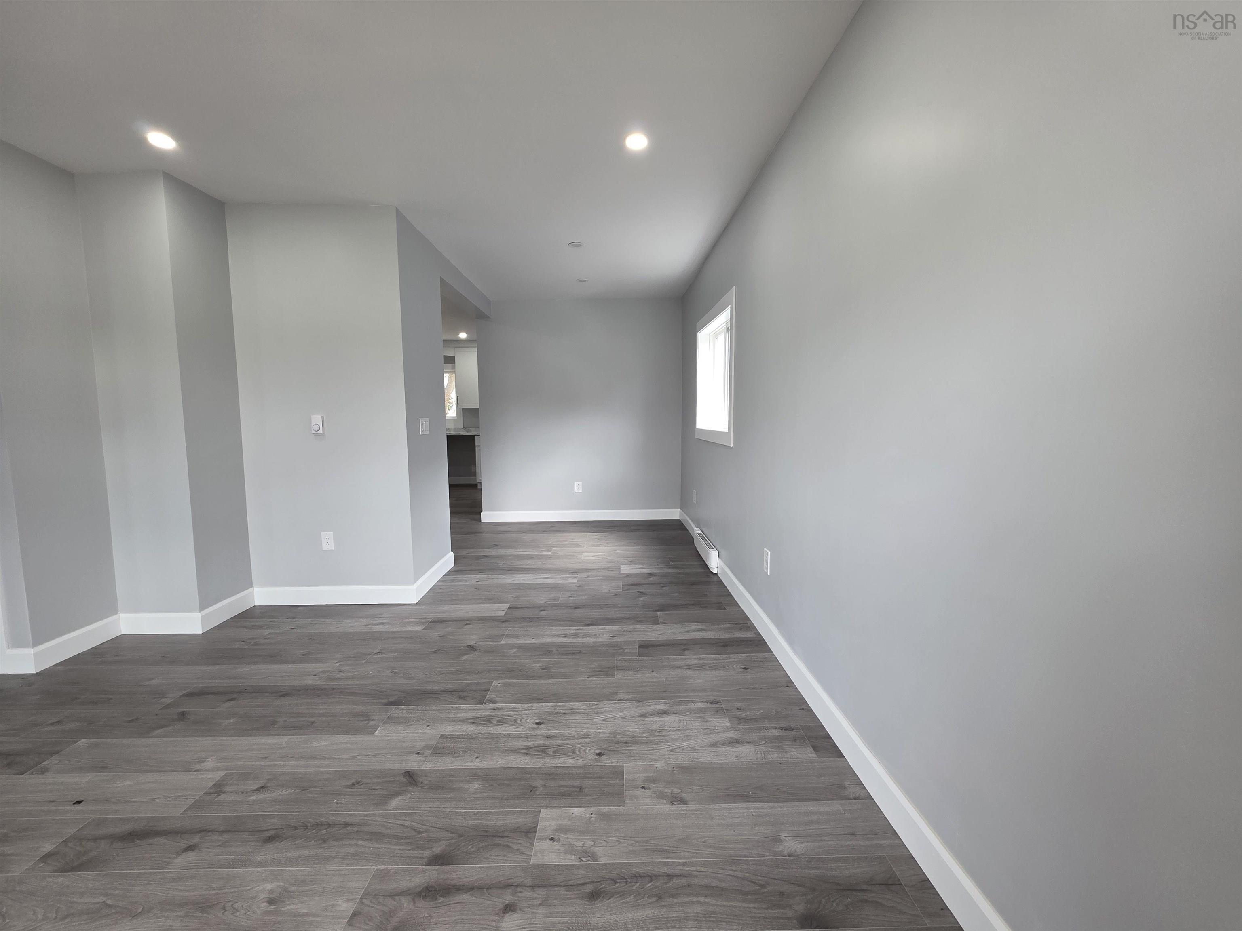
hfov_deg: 106.2
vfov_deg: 89.9
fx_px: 466
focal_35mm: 13
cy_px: 466
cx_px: 621
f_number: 1.9
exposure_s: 1/120
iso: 125
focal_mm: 2.2
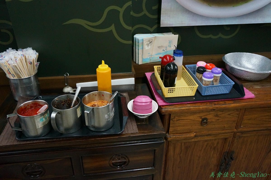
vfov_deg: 43.5
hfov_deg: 62.0
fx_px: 226
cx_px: 136
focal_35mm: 30
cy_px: 90
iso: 3200
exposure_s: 1/160
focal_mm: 20
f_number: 4
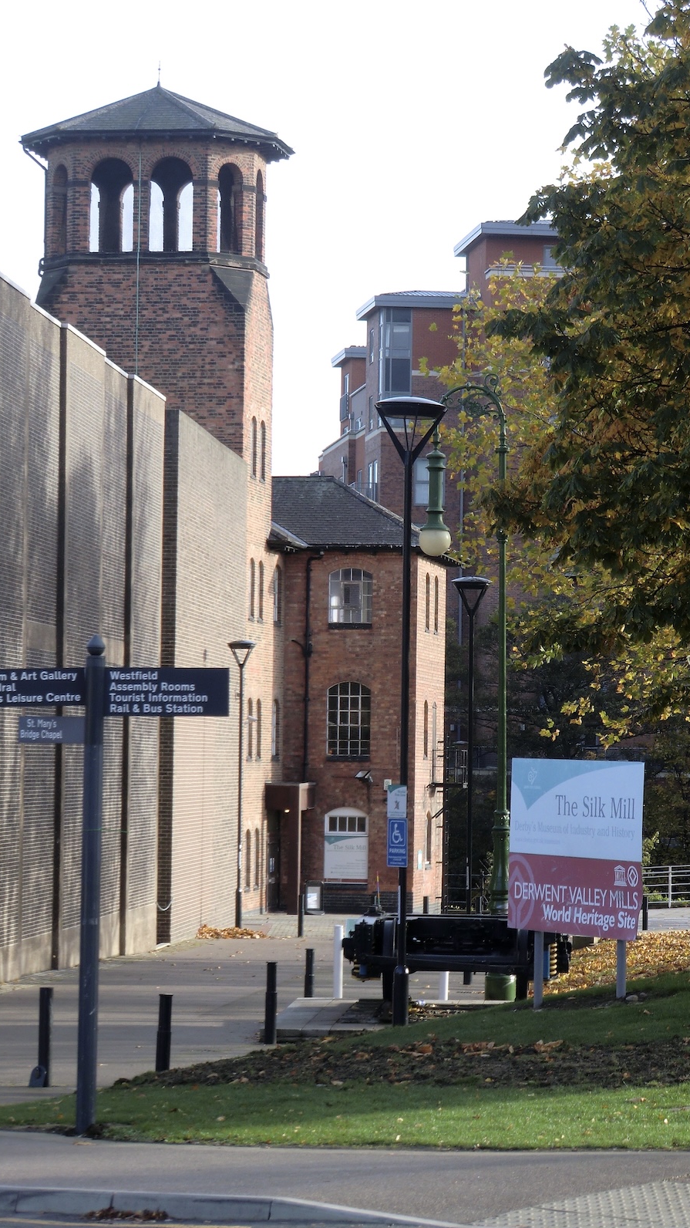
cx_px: 454
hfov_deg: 10.5
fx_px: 3742
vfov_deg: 18.6
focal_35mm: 115
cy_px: 615
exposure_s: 1/100
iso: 80
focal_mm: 18.8
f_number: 5
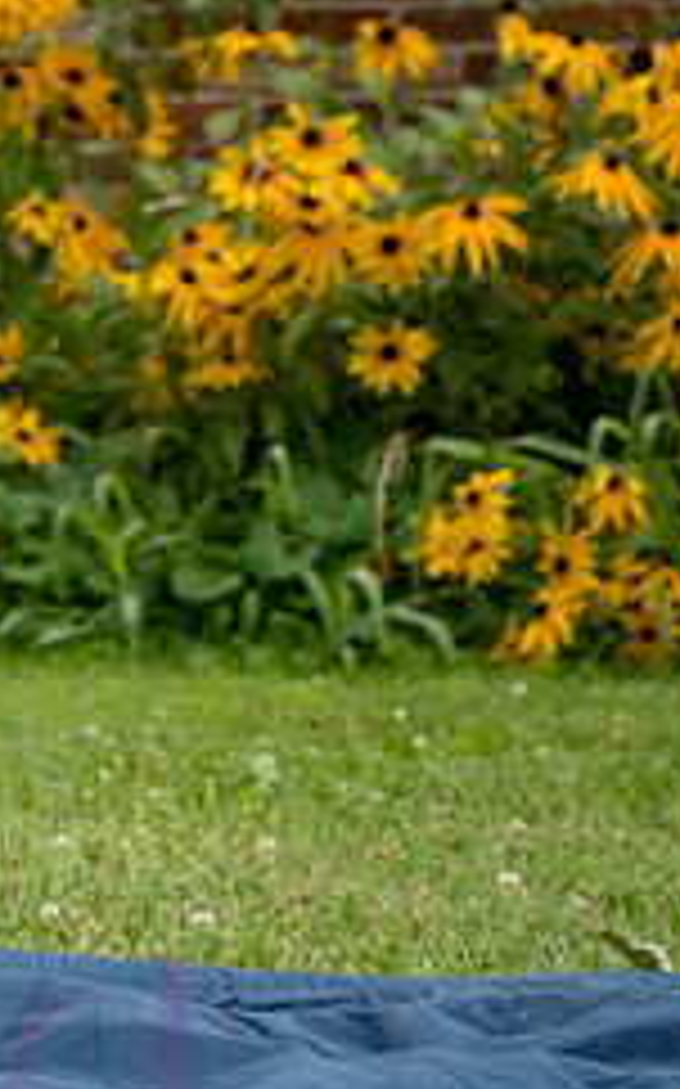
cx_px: -464
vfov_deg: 9.5
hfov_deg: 5.9
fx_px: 6531
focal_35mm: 220
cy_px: 705
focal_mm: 86
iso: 500
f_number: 9
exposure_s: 1/320
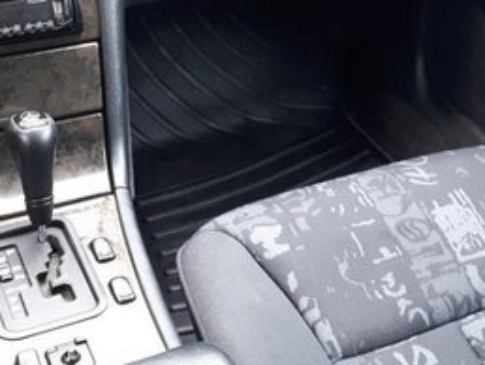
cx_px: 380
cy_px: -57
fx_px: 968
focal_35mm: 69
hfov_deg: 27.6
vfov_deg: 20.2
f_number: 1.9
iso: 125
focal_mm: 3.6
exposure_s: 1/30
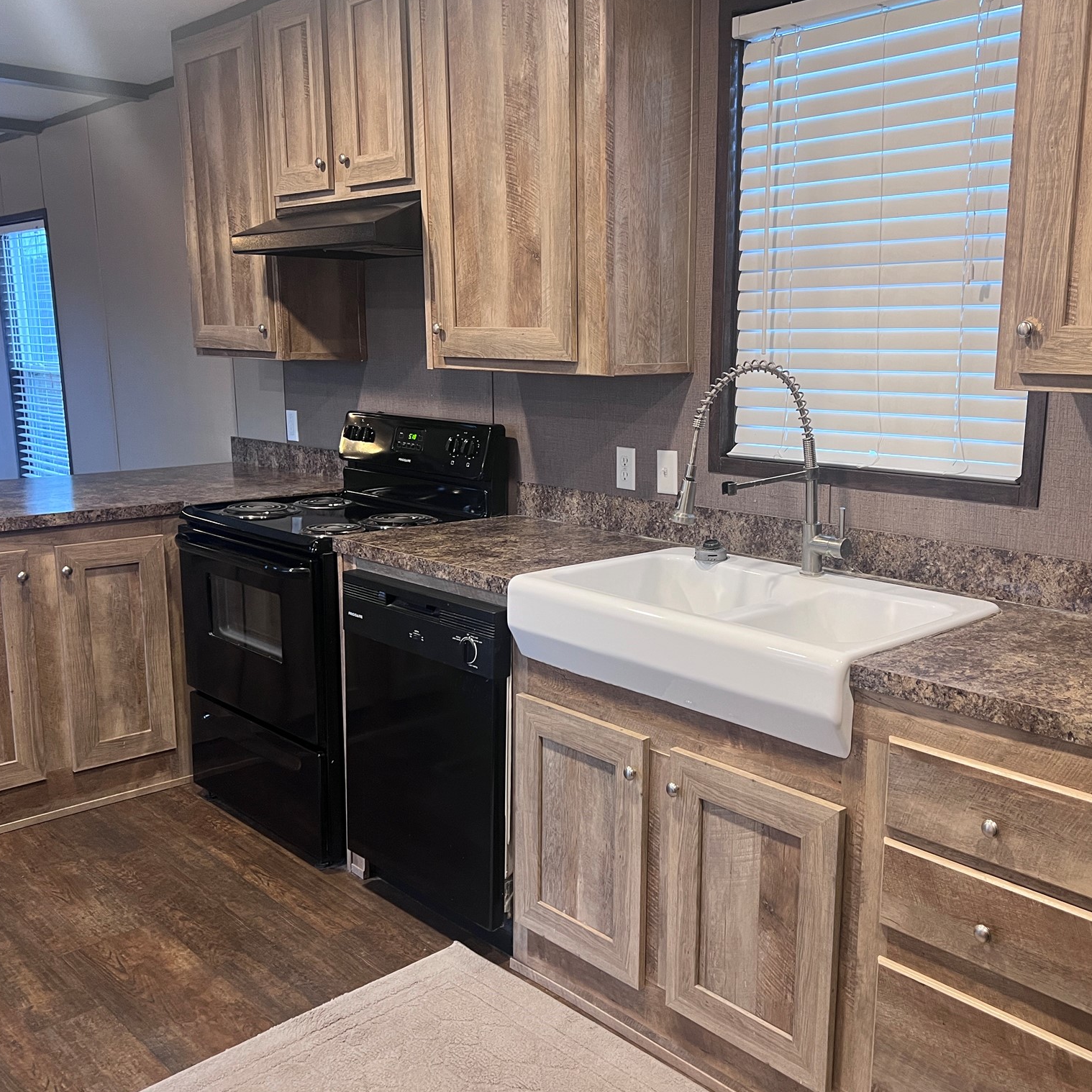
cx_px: 615
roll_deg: -0.3
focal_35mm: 31
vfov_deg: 52.5
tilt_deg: -10.7
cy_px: 546
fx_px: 1106
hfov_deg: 52.4
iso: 200
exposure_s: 1/60
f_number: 1.5
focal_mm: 5.7
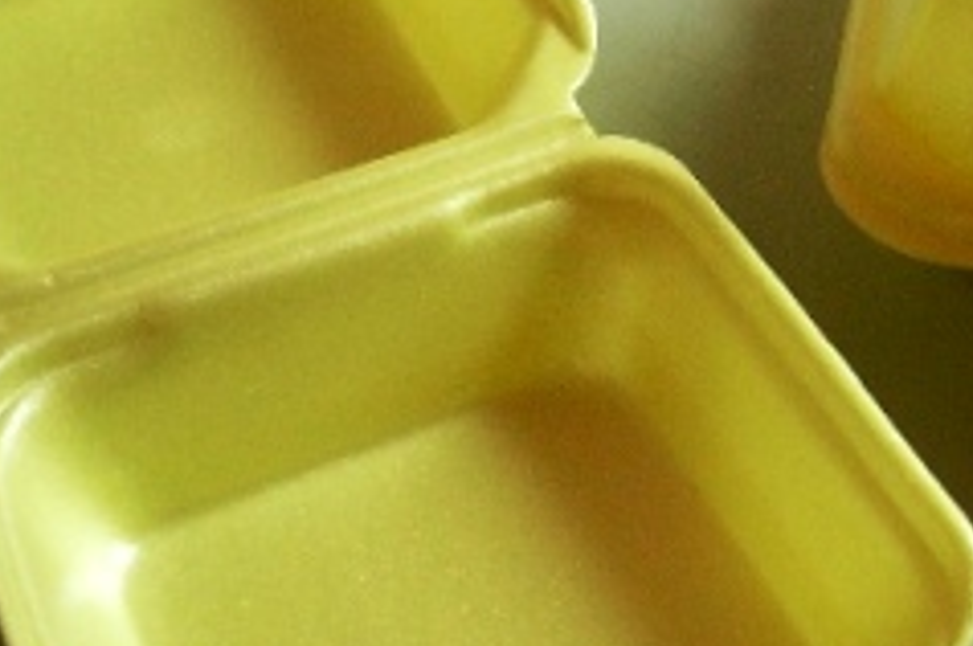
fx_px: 2159
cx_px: 695
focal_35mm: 80
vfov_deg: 17.0
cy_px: 262
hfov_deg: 25.2
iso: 200
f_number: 2.8
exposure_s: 1/25
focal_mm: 5.8
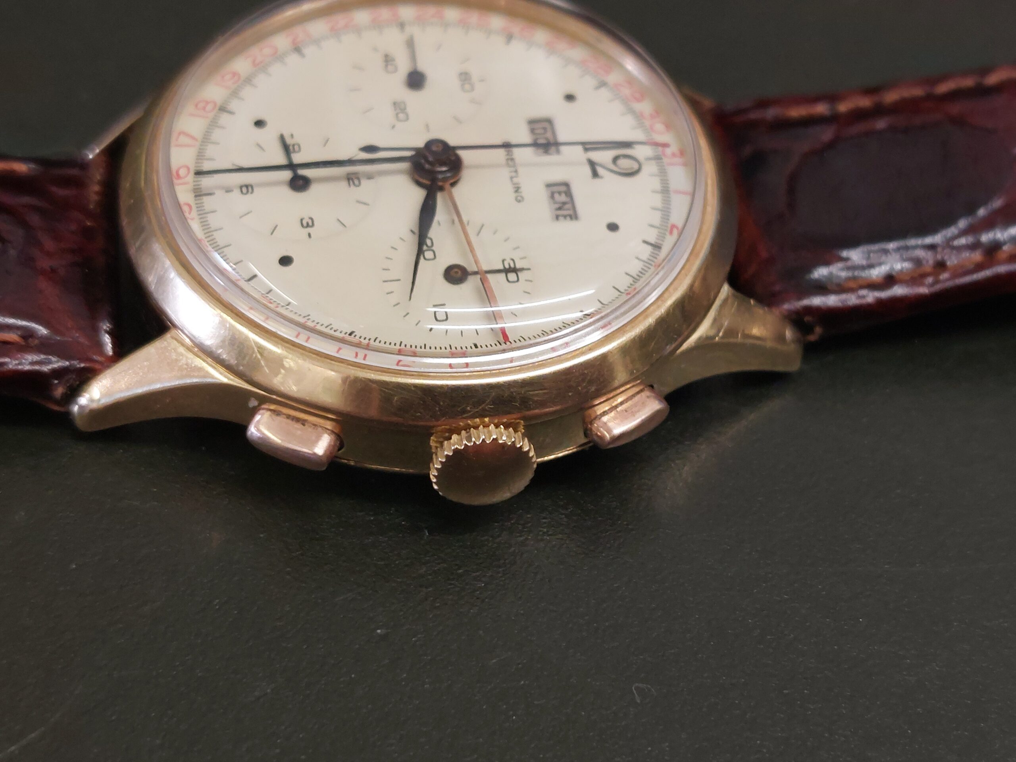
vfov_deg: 54.9
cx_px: 508
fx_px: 734
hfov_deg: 69.4
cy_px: 381
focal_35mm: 25
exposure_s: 1/50
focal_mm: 5.23
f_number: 1.8
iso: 200
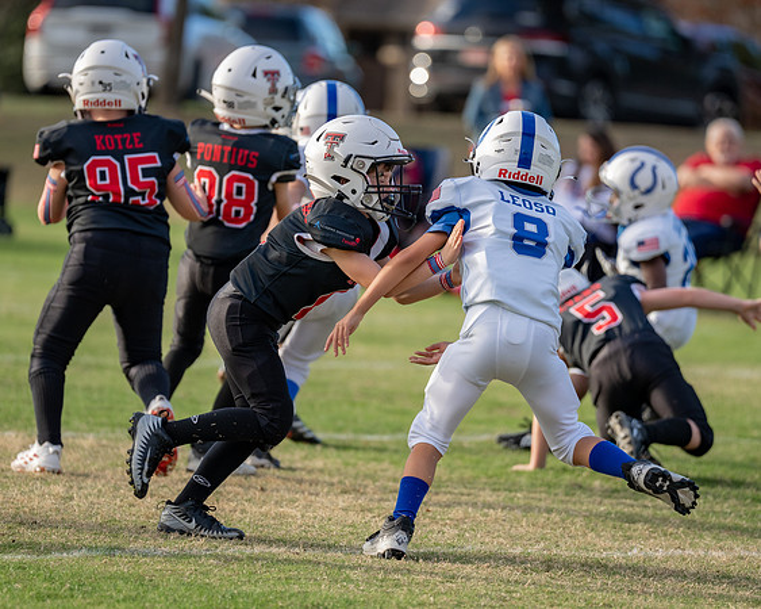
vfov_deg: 4.7
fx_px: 7409
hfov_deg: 5.9
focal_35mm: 329
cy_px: 304
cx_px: 384
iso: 200
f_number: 2.8
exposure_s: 1/1250
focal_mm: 200
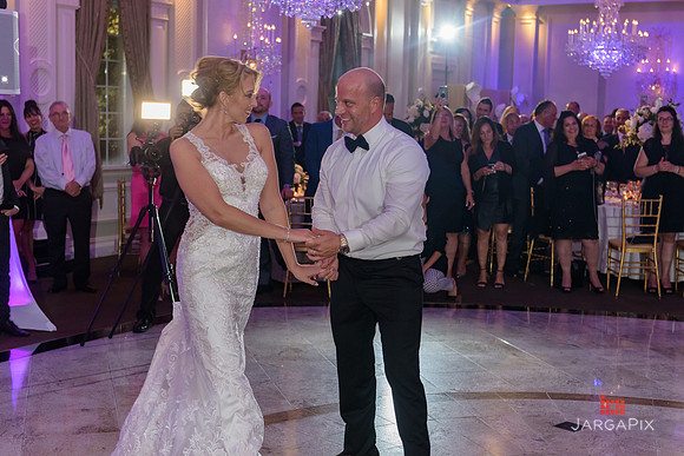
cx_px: 342
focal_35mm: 55
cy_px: 228
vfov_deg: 24.6
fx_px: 1045
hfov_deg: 36.2
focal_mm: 55
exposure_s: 1/125
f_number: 3.2
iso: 1600
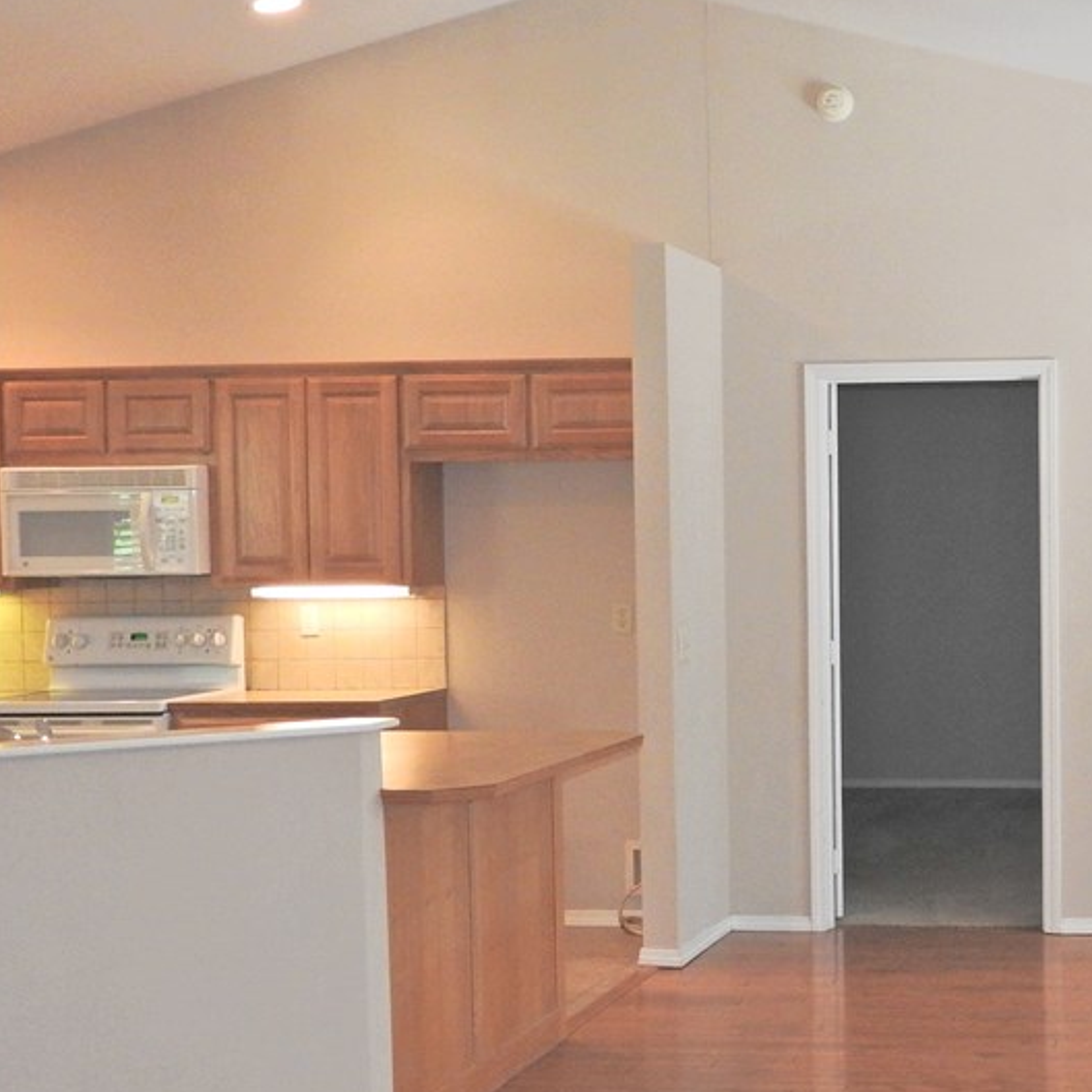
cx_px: 1038
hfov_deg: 27.3
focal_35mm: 60
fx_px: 2141
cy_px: 606
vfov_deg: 28.6
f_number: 3.8
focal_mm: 6.3
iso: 400
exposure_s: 1/50
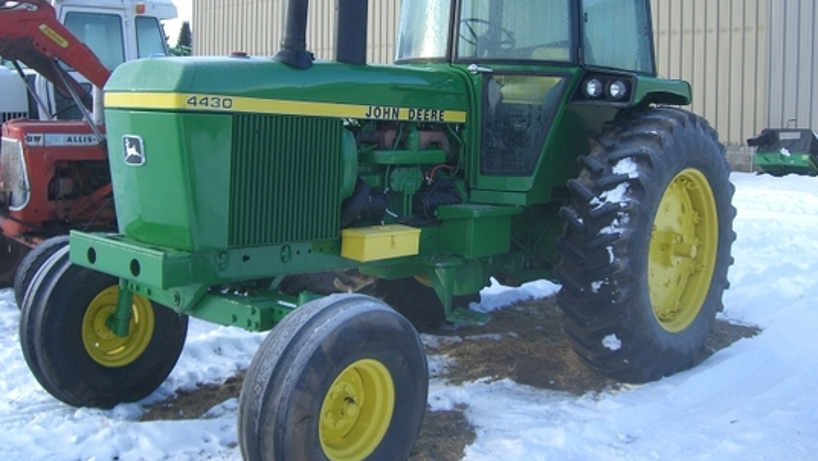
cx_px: 404
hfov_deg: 48.3
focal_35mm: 42
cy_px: 157
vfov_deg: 28.2
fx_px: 911
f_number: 2.7
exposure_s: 1/250
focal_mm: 6.2
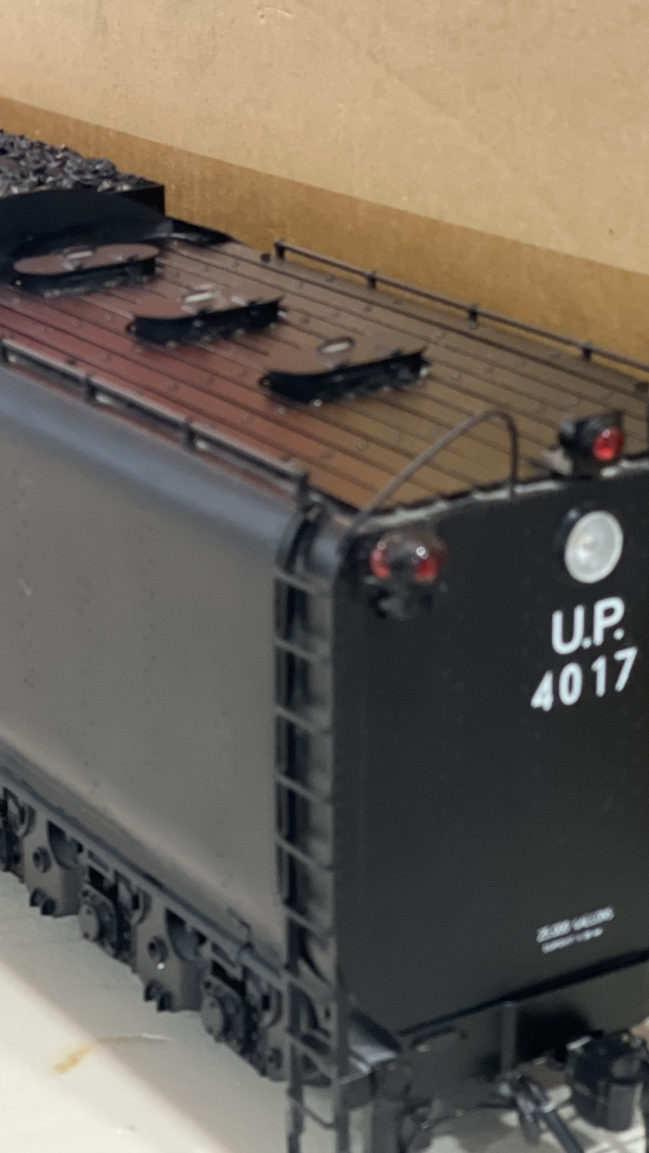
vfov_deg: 23.9
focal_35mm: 89
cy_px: 489
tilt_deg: -17.8
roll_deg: +0.9
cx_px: 119
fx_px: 2723
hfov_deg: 13.5
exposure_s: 1/40
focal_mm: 6
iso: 200
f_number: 2
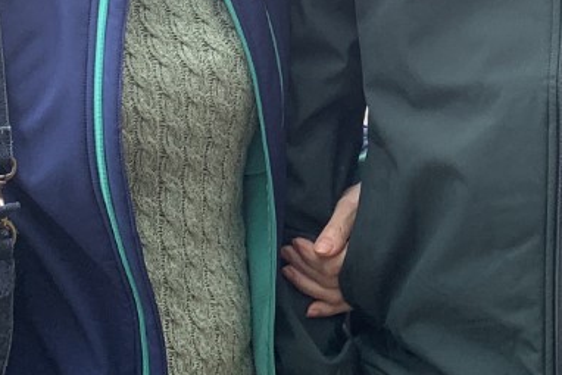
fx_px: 1593
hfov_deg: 19.8
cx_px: 444
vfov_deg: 13.1
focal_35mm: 102
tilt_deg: -12.4
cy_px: -63
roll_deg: +0.1
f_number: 1.8
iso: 25
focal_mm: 4.25
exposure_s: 1/376
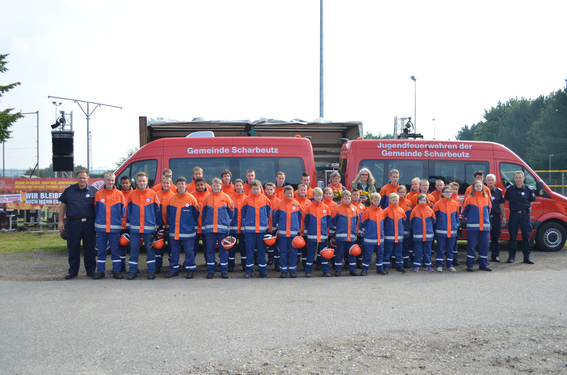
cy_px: 188
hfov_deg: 57.3
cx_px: 284
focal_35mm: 33
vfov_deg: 39.8
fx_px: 519
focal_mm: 22
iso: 100
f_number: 3.8
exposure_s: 1/320
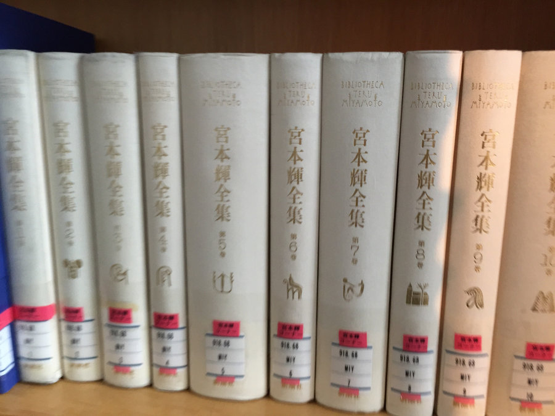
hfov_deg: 61.7
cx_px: 278
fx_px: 465
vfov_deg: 48.2
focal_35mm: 29
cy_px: 208
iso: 160
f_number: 2.2
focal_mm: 4.15
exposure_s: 1/30
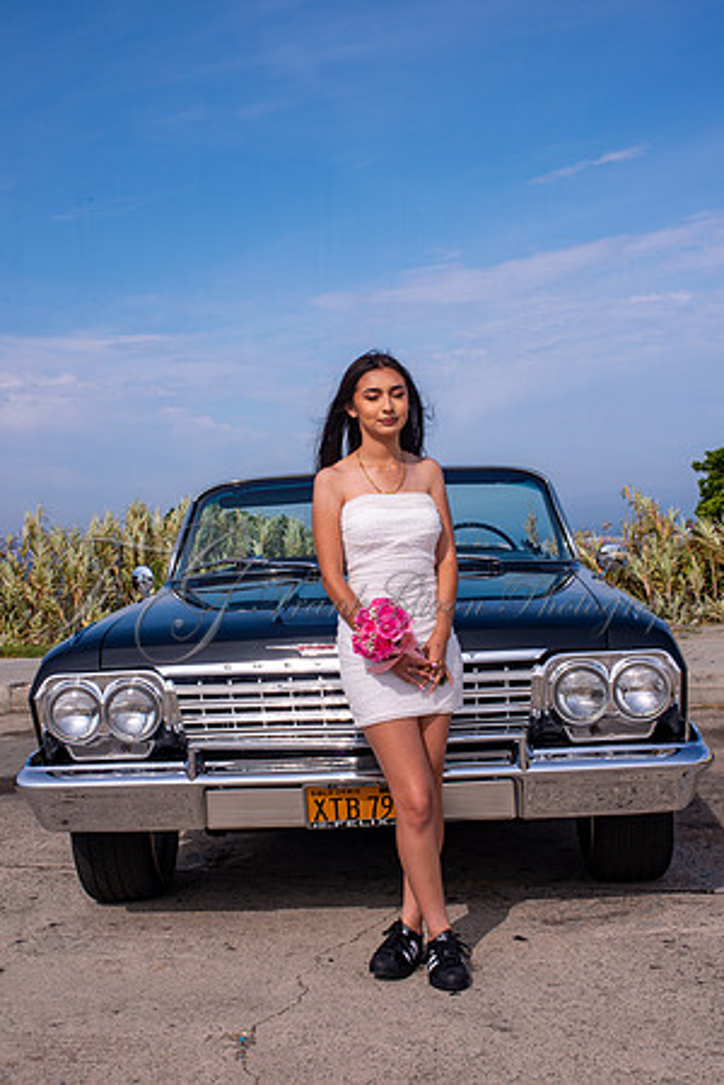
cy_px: 542
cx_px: 362
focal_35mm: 50
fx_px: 1508
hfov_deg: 27.0
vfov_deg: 39.6
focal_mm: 50
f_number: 13
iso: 100
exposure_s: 1/200
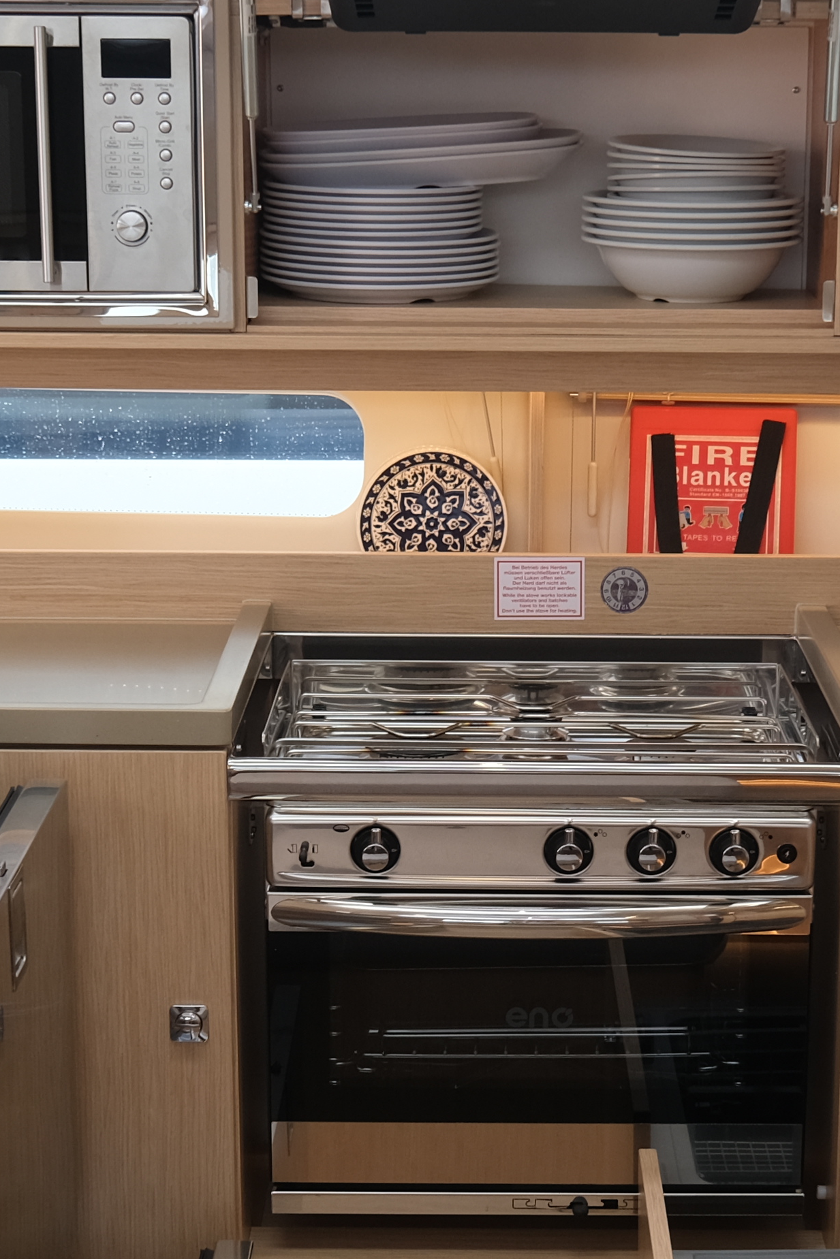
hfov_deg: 16.8
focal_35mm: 81
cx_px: 514
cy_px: 881
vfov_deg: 24.9
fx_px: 2834
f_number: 4
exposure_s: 1/60
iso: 250
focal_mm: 16
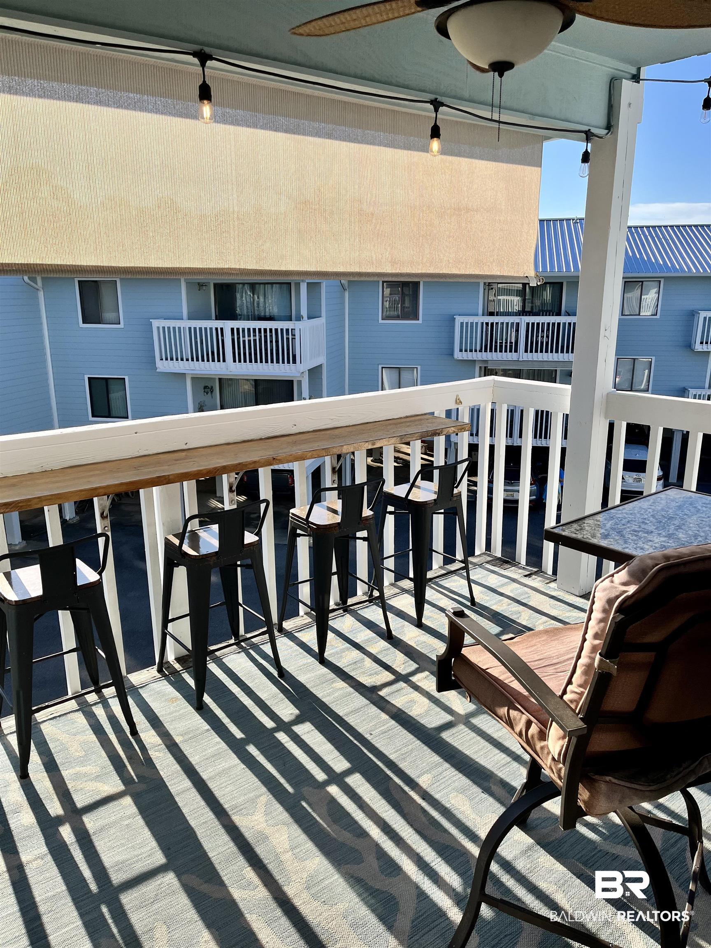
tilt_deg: -15.6
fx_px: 712
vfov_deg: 67.3
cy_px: 474
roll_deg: +1.2
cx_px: 356
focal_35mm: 26
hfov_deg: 53.1
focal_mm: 5.1
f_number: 1.6
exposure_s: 1/2268
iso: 50
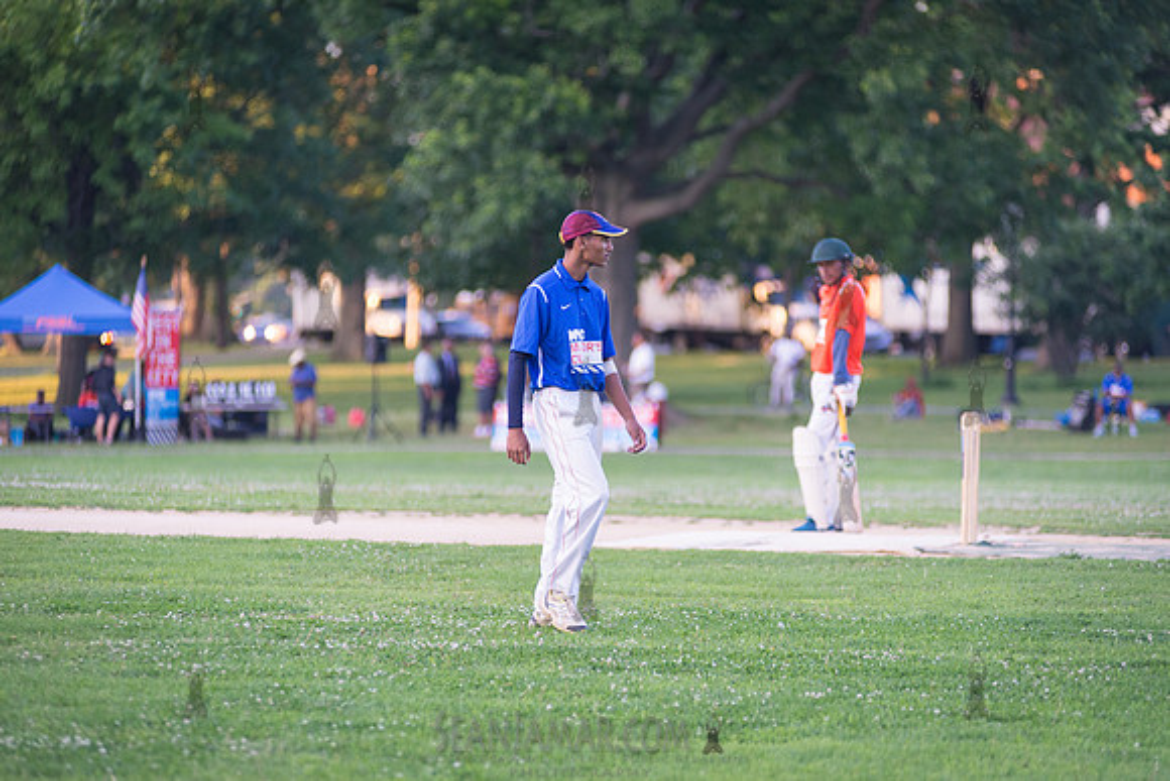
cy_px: 390
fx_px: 5526
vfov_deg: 8.1
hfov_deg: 12.1
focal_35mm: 170
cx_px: 585
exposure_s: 1/800
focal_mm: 170
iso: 1600
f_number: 2.8
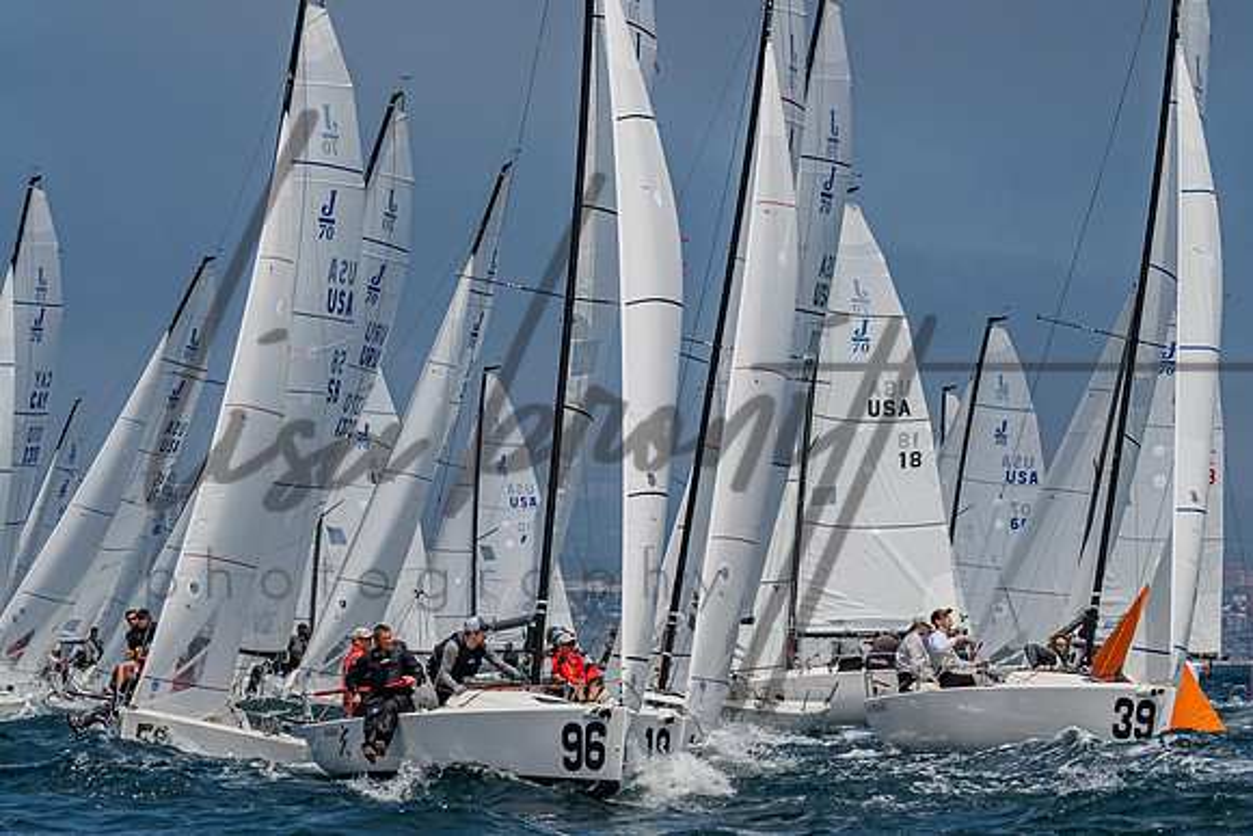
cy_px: 533
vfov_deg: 6.5
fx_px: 7360
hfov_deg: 9.7
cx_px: 333
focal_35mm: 211
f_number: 6.3
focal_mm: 102
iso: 400
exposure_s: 1/2500
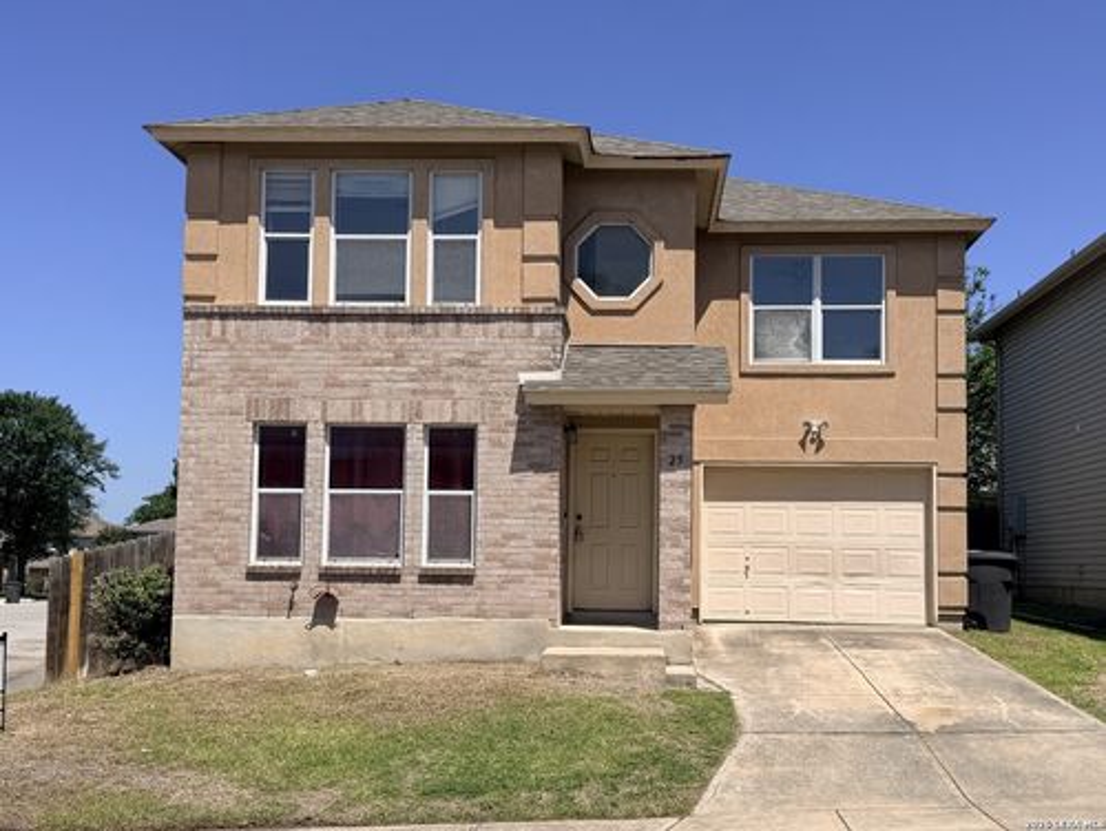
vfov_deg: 56.9
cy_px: 416
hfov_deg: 71.5
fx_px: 768
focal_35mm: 24
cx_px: 553
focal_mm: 6.76
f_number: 1.78
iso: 80
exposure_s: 1/7353
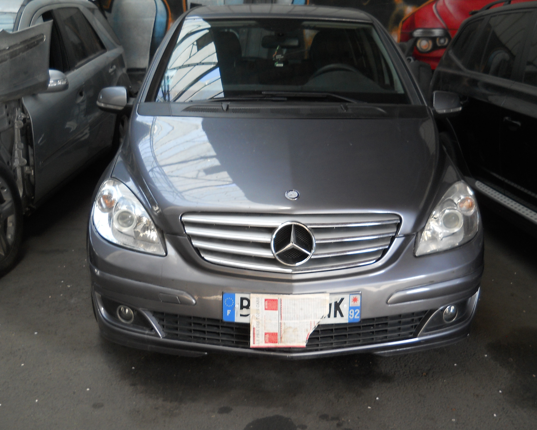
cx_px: 274
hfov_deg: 42.9
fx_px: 683
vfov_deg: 34.9
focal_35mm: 43
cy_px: 216
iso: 125
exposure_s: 1/30
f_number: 3.1
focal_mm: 6.72
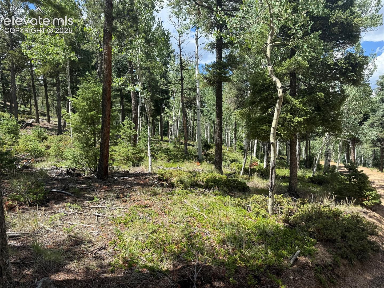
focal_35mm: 24
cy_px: 144
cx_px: 192
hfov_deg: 71.6
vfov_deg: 56.8
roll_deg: +3.7
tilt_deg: -0.9
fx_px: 266
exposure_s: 1/1727
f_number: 1.78
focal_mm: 6.76
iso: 80
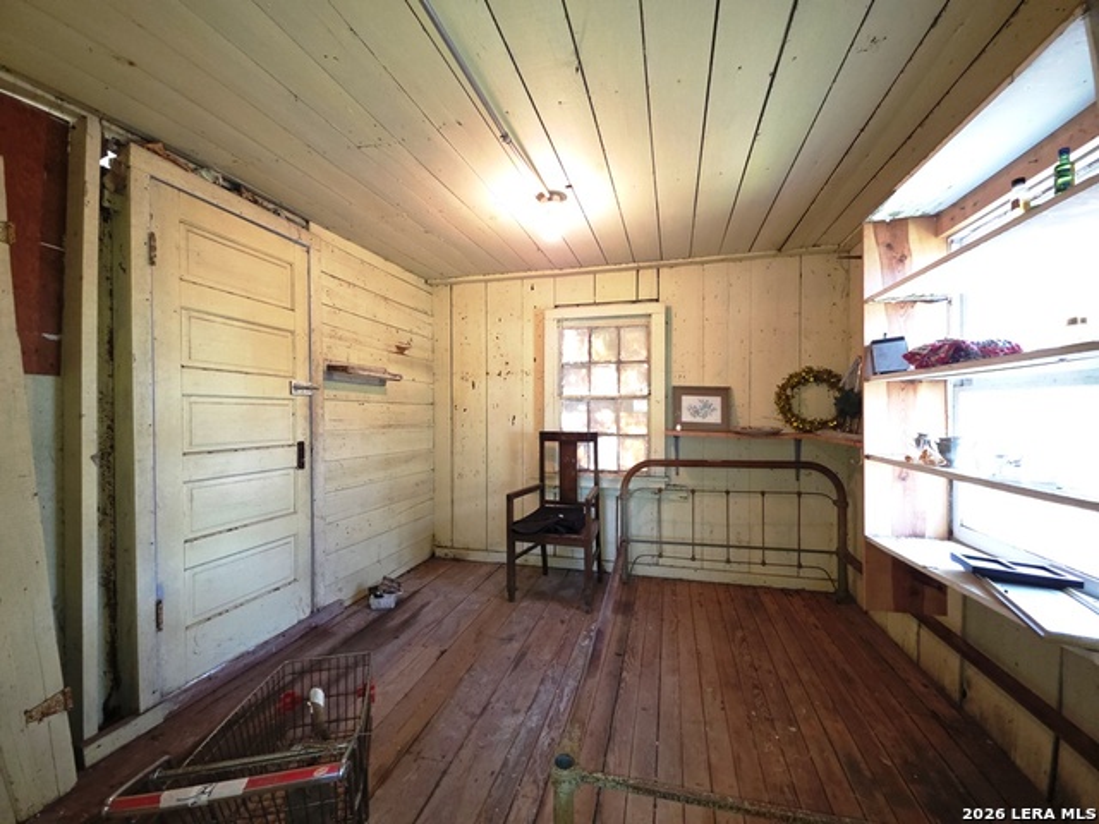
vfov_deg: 89.9
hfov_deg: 106.2
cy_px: 412
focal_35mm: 13
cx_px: 550
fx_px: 413
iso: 500
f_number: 1.9
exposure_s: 1/30
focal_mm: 2.2
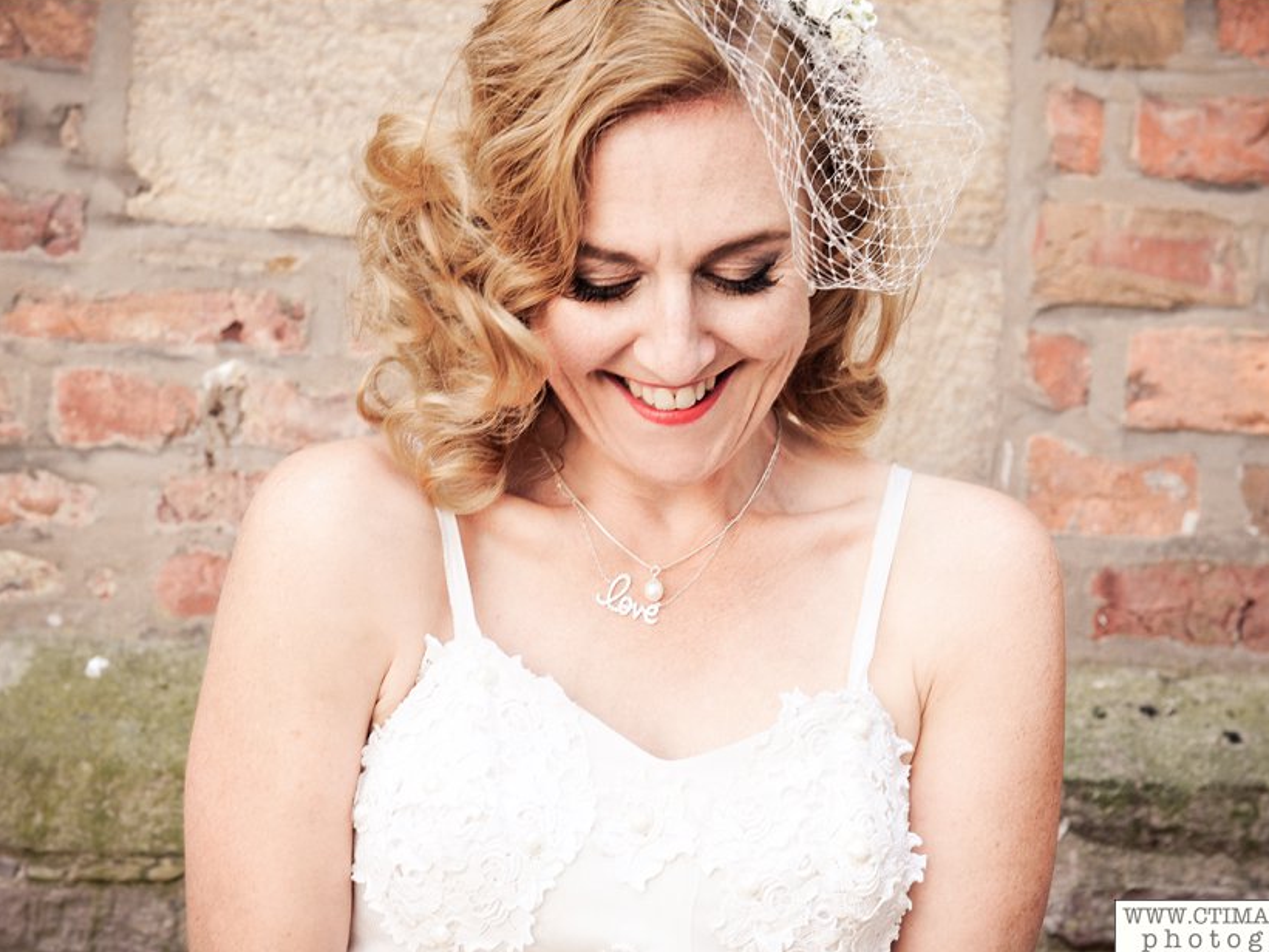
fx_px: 2823
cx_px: 674
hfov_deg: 25.3
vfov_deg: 19.1
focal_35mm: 77
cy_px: 474
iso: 500
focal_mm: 70
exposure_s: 1/125
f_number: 7.1
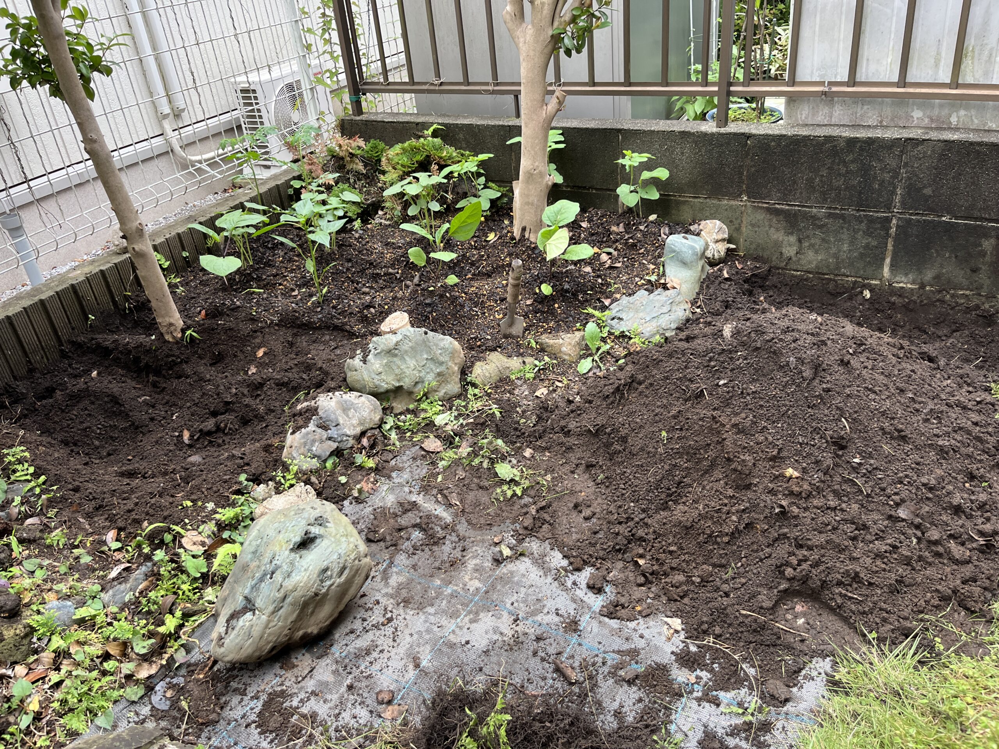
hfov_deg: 67.3
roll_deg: +6.8
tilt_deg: -29.8
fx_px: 750
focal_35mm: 26
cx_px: 500
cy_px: 374
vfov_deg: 53.1
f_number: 1.6
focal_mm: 5.1
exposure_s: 1/122
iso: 100
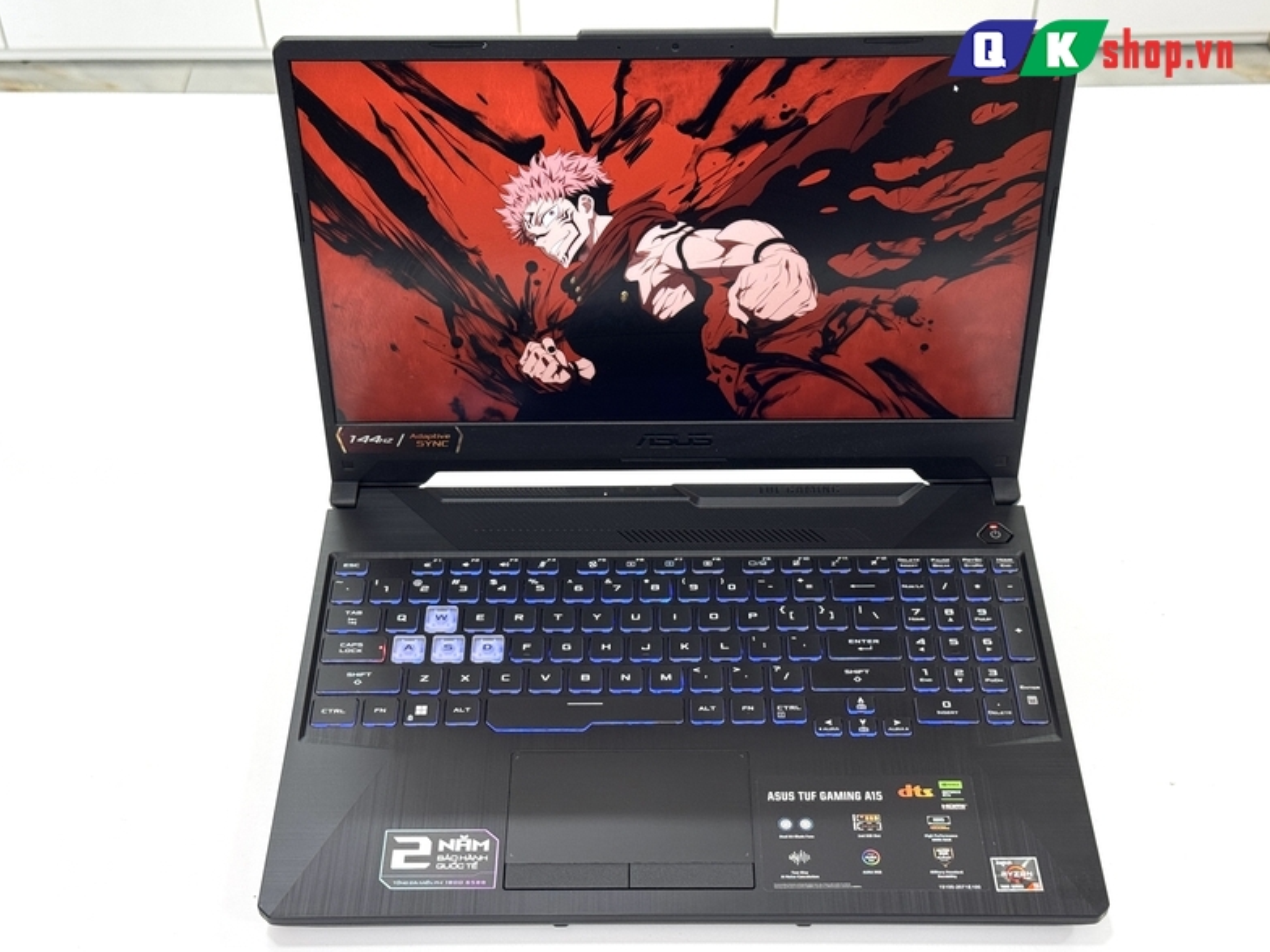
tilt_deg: -44.7
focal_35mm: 49
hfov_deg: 38.9
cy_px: 478
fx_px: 1798
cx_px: 638
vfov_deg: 29.7
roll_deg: +2.1
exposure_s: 1/100
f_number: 1.78
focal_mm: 6.76
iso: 80
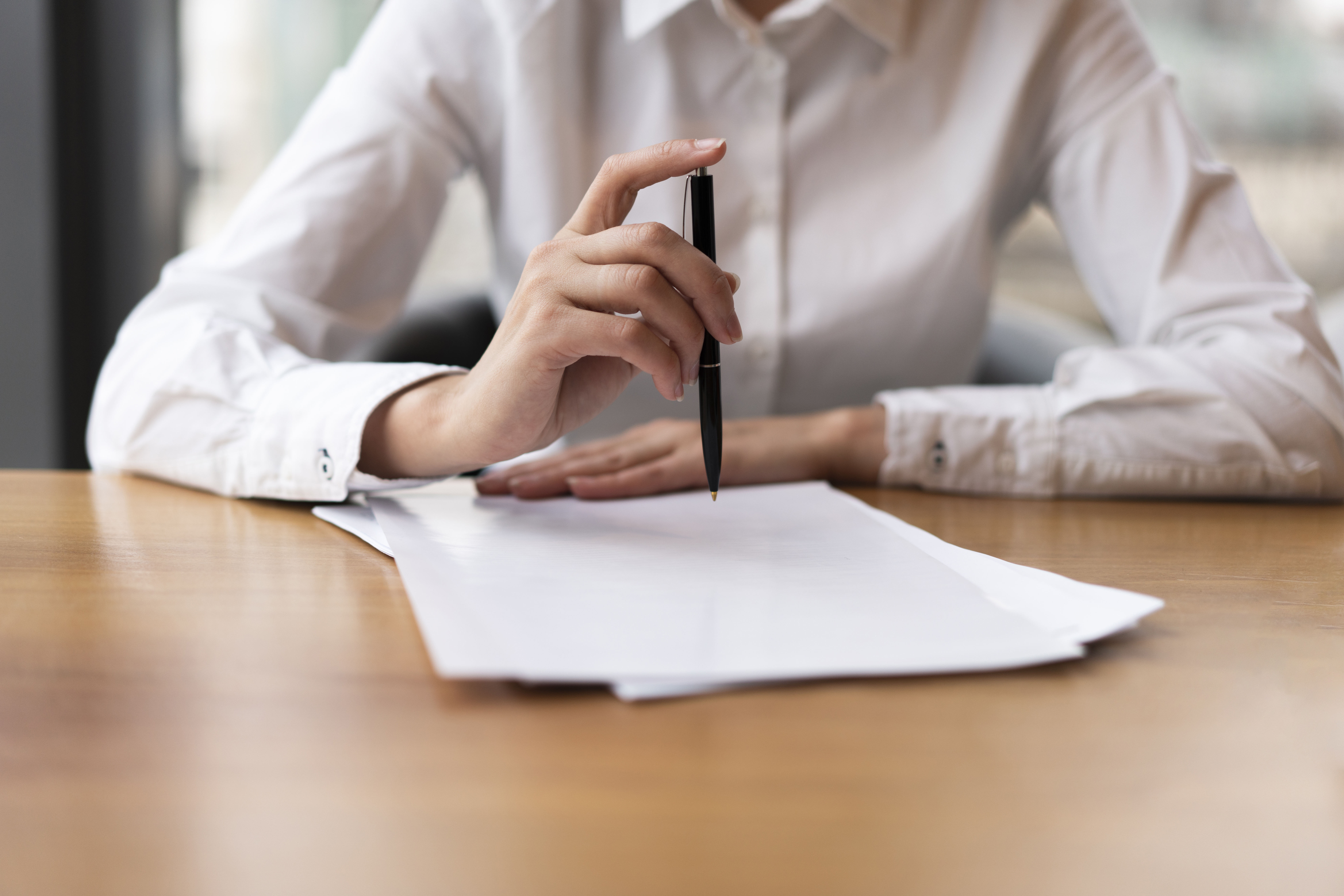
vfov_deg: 24.6
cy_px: 448
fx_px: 2053
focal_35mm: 55
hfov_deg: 36.2
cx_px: 672
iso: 250
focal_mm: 55
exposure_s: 1/250
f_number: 2
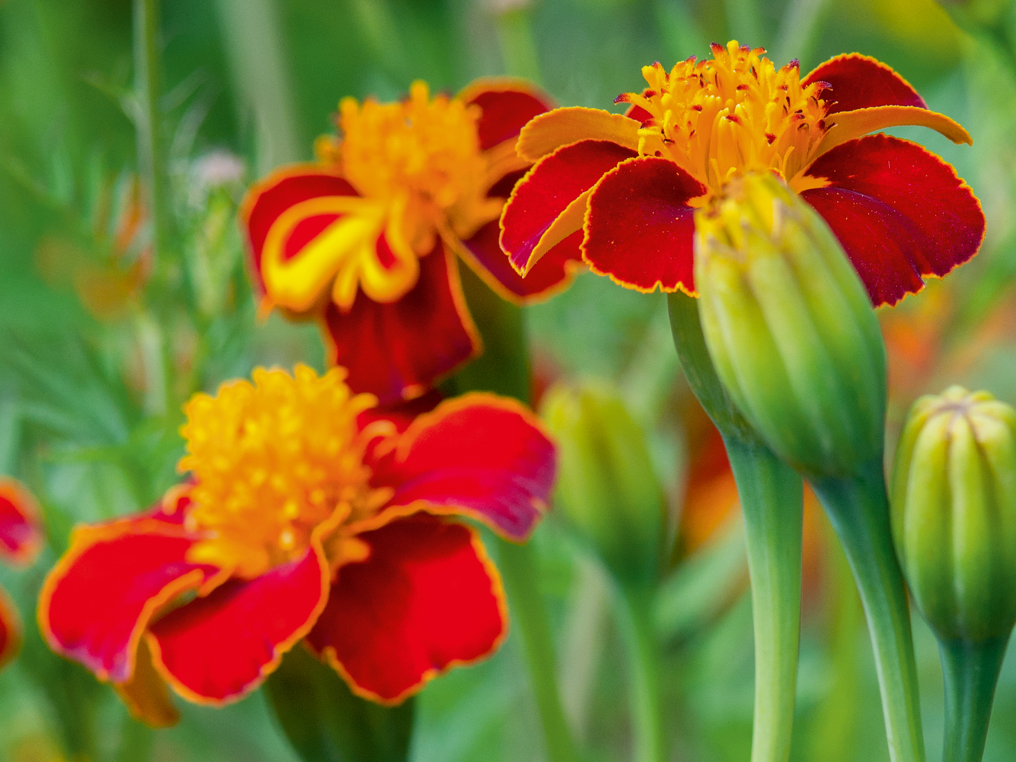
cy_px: 1154
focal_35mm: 330
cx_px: 558
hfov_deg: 6.0
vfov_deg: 4.5
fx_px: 9686
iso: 500
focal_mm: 105
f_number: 9
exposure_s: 1/400
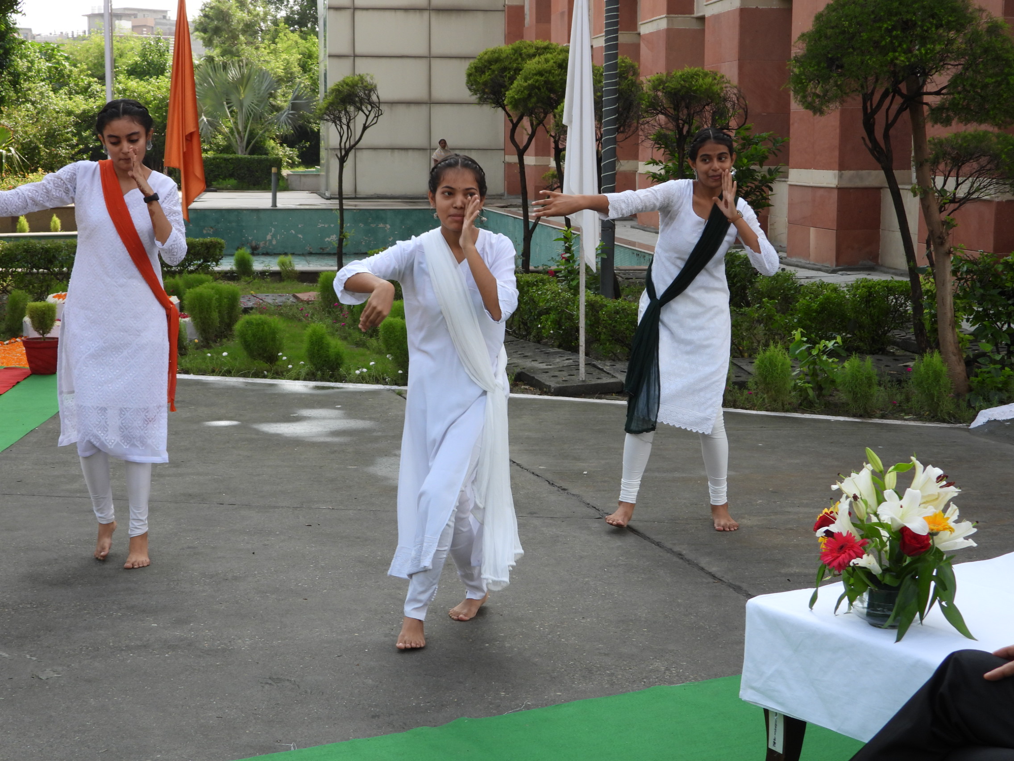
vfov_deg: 24.4
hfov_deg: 32.2
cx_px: 507
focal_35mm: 60
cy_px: 380
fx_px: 1758
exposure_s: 1/400
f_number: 3.5
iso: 100
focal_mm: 10.7
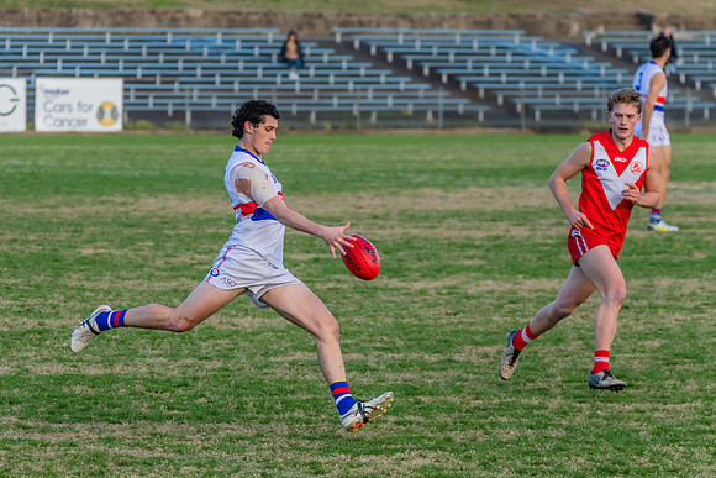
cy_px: 228
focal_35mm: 294
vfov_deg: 4.7
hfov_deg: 7.0
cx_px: 288
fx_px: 5853
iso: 1100
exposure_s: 1/1600
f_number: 5.3
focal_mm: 200
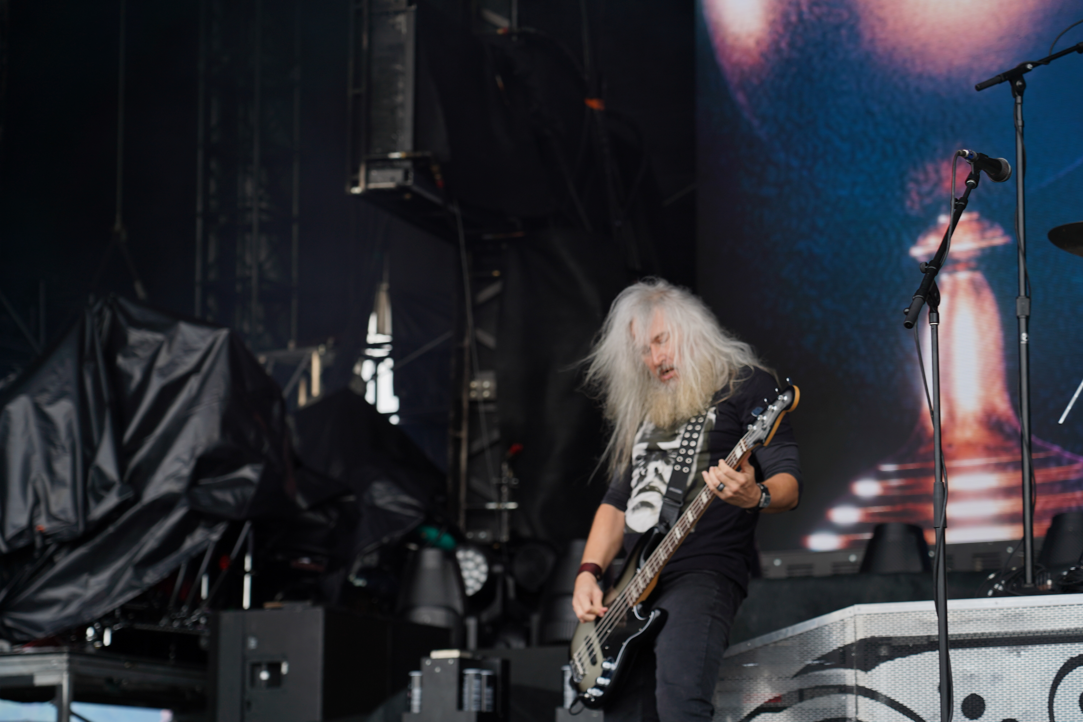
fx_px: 3159
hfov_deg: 19.5
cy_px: 361
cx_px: 542
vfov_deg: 13.0
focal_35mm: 105
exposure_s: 1/160
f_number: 4.5
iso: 100
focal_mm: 105
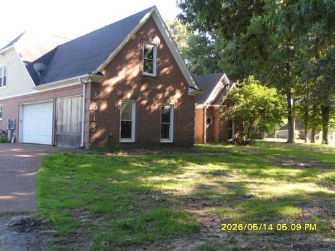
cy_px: 126
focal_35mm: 35
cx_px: 168
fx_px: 339
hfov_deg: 52.6
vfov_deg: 40.7
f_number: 3.5
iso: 80
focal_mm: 6.3
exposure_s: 1/60
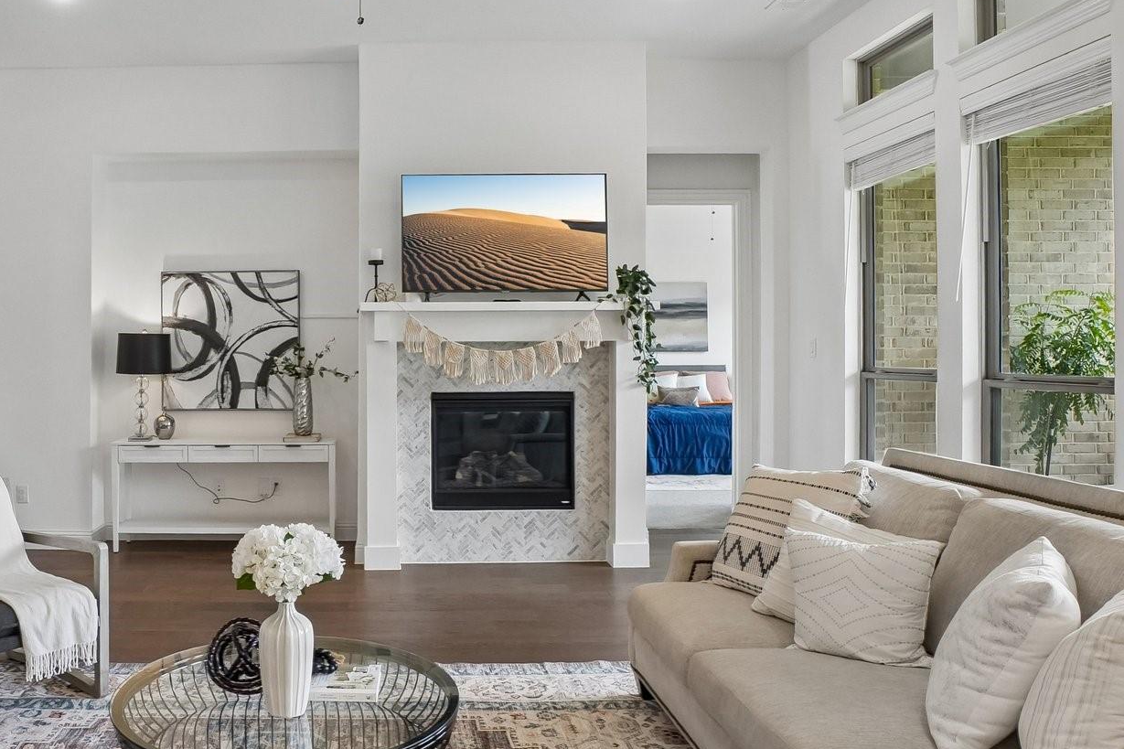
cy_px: 351
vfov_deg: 51.2
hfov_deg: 69.6
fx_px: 780
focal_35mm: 25
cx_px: 379
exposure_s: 1/25
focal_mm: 10
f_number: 8
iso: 400
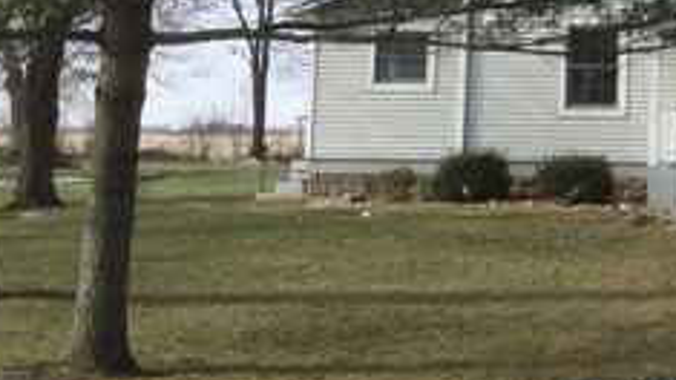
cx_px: 785
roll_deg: -0.1
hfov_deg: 21.7
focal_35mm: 92
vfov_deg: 12.9
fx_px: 1649
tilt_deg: +3.2
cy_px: -37
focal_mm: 3.3
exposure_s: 1/741
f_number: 2.4
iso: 25
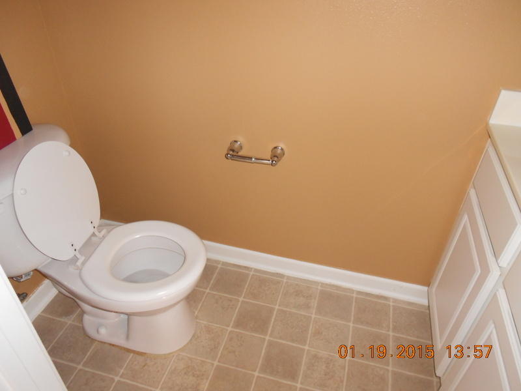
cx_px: 260
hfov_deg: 67.3
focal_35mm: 26
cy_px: 196
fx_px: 391
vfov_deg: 53.1
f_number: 3.2
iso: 200
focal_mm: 4.6
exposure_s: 1/25
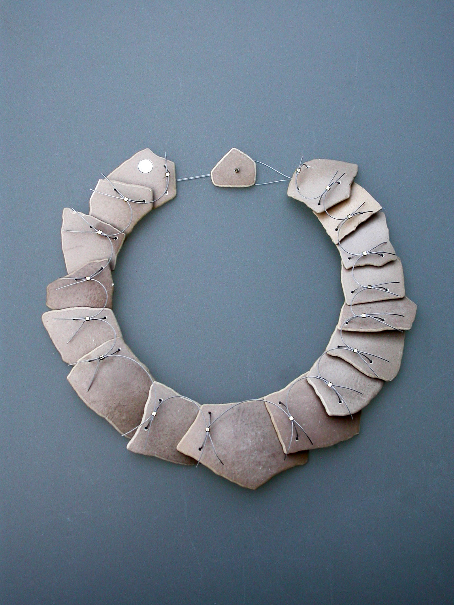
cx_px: 227
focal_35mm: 73
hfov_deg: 20.2
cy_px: 302
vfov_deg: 26.7
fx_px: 1277
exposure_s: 1/83
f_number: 3.8
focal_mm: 15.1
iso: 100
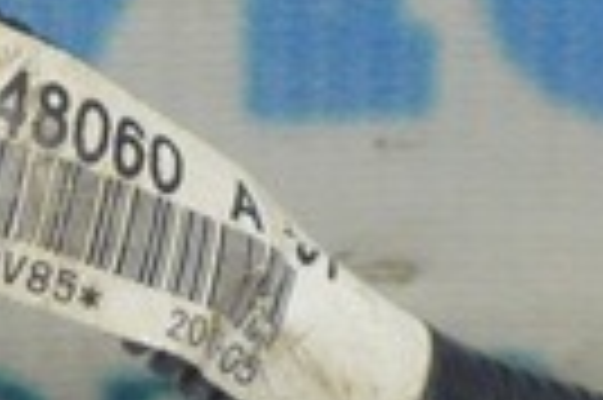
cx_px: 140
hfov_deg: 6.2
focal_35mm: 333
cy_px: -348
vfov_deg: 4.1
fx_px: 5568
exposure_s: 1/40
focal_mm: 29
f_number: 4.2
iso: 400
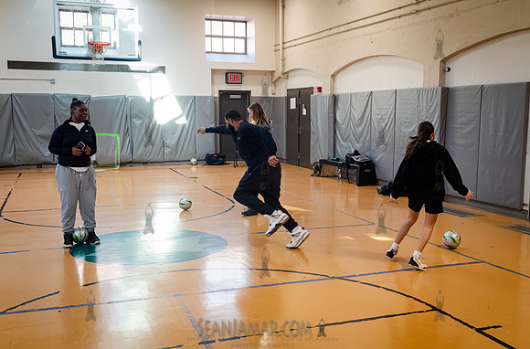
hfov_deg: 49.6
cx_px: 280
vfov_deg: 33.9
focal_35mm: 39
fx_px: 573
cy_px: 187
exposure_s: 1/800
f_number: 5.6
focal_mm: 35
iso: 8000
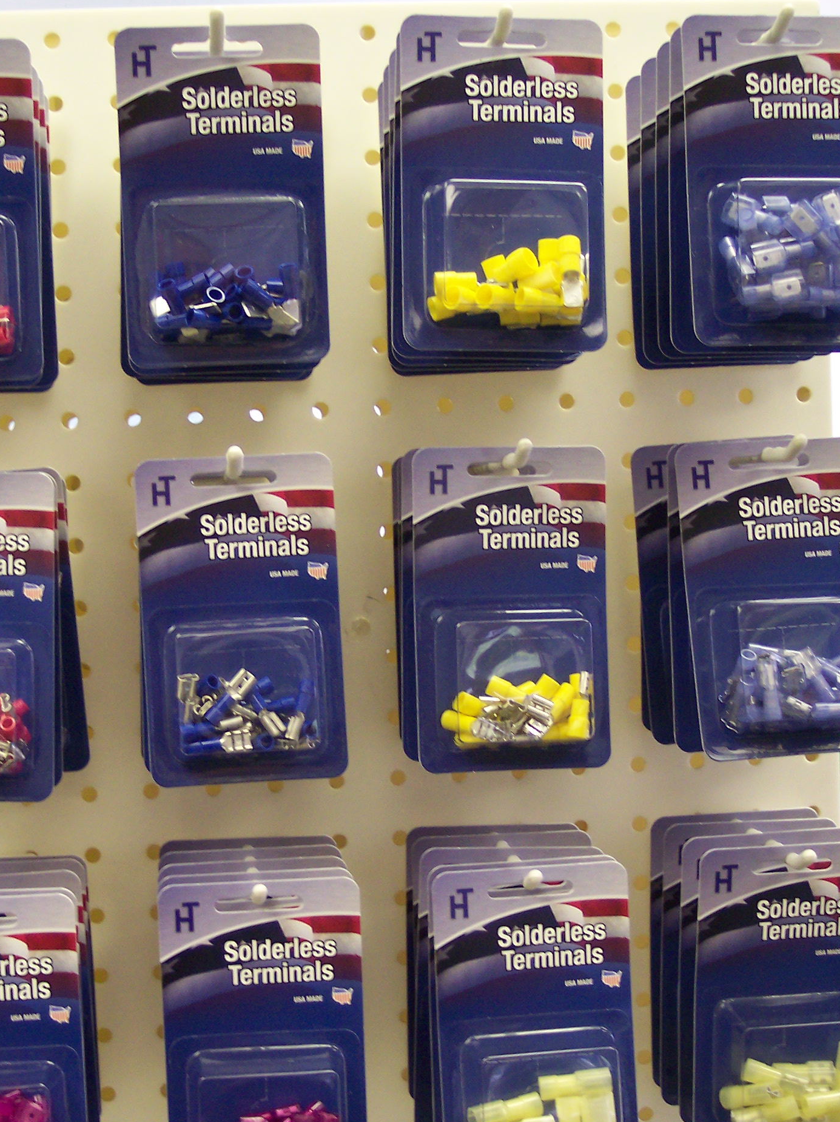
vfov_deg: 36.1
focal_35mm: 53
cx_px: 359
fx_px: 1717
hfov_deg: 27.5
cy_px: 659
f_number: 2.8
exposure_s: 1/30
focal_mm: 8
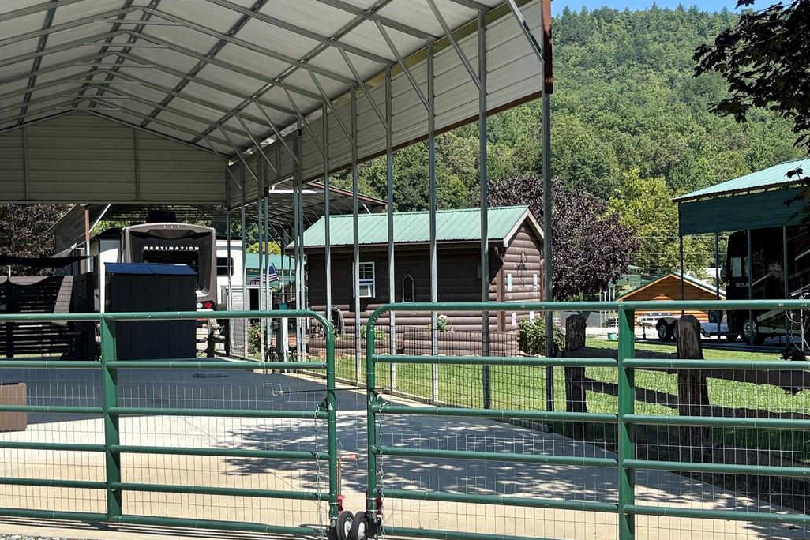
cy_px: 299
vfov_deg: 25.0
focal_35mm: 54
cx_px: 334
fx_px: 1215
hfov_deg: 36.8
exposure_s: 1/3125
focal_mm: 5.96
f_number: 1.6
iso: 50
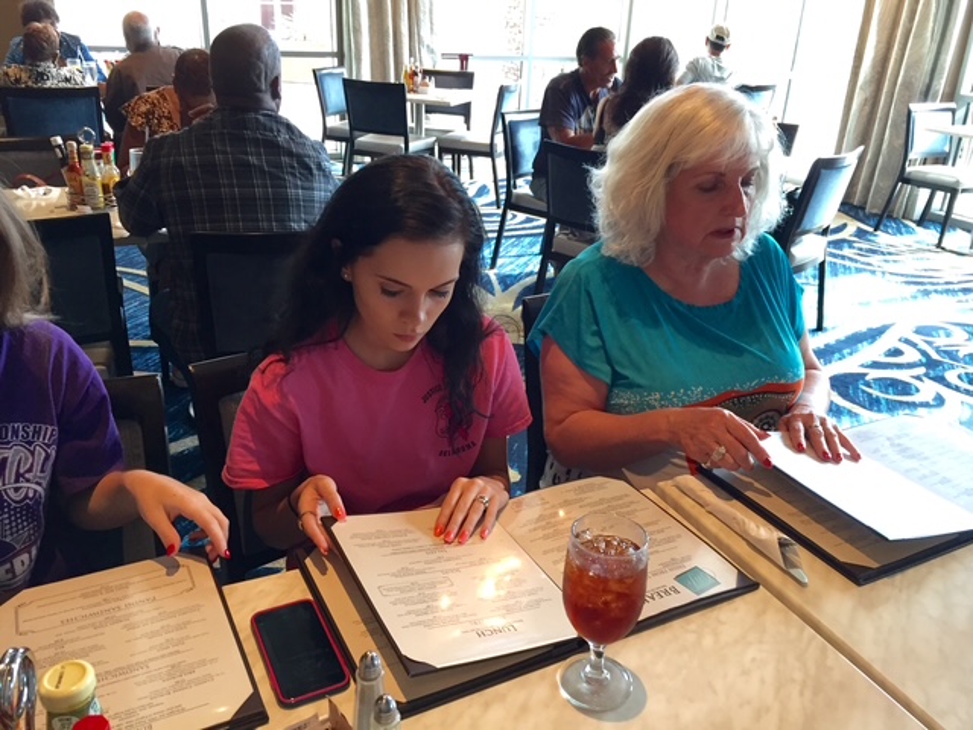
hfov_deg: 61.7
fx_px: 815
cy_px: 365
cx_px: 486
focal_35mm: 29
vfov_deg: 48.2
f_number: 2.2
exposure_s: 1/30
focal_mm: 4.15
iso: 100
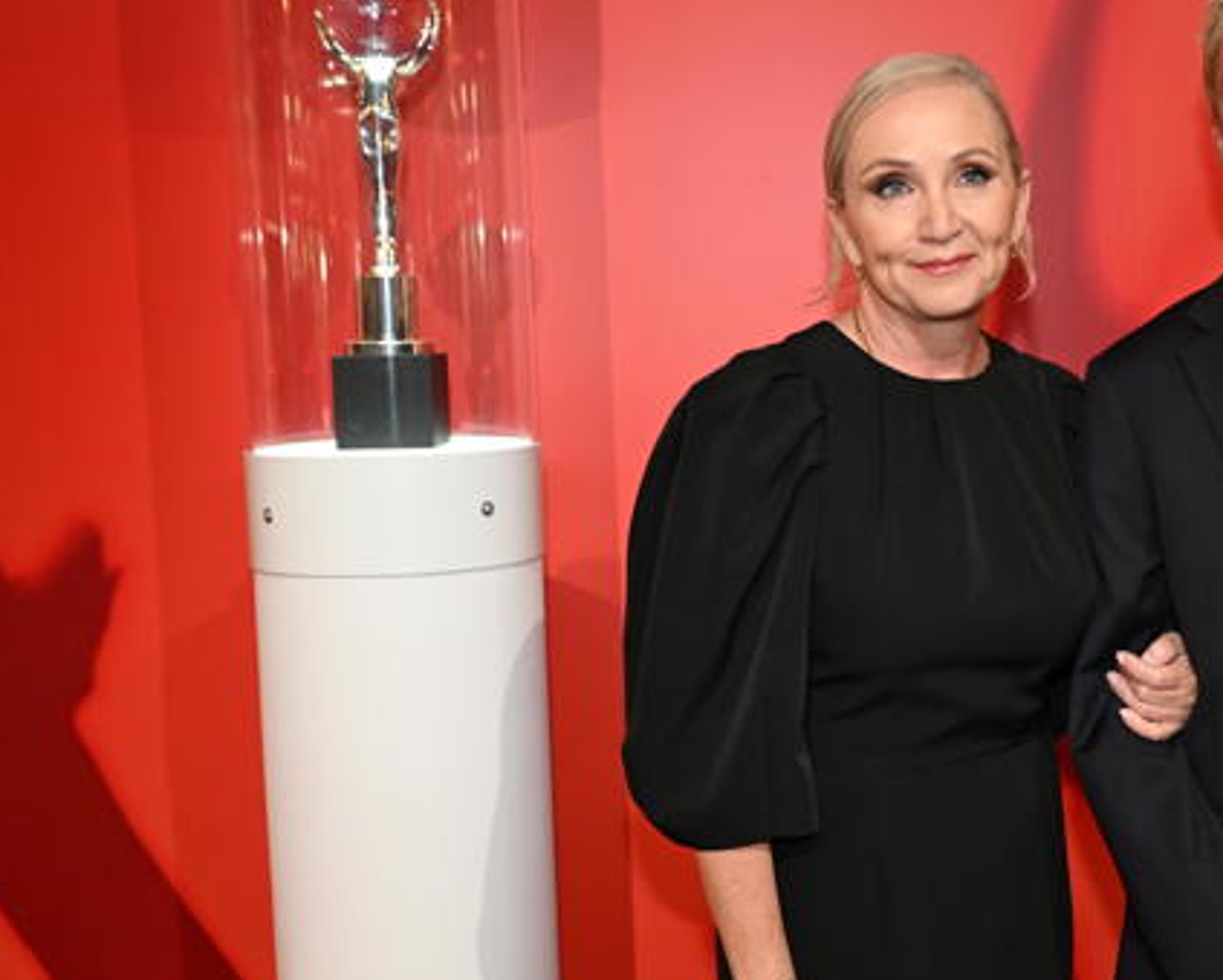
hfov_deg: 34.4
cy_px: 529
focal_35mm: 53
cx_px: 983
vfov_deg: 28.8
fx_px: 1911
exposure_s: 1/160
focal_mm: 34.5
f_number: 4.5
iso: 1600
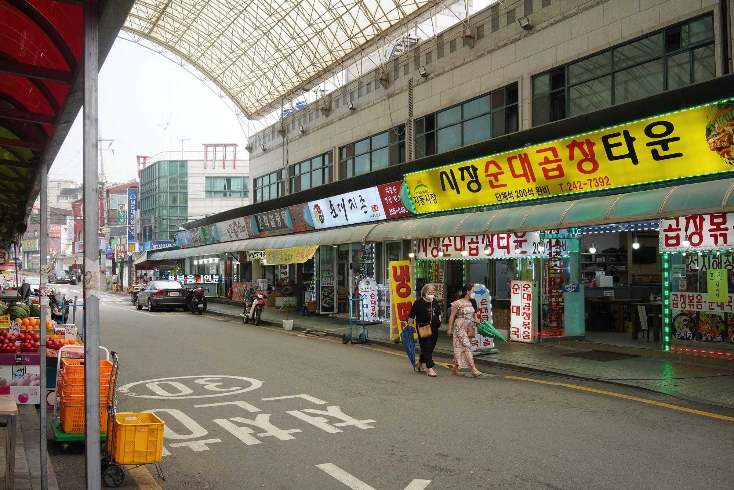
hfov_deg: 54.4
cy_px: 245
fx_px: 714
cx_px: 367
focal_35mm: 35
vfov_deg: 37.9
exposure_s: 1/100
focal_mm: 35
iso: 800
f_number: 9
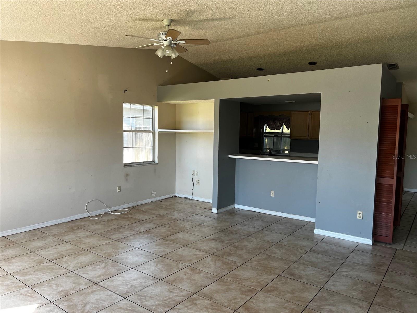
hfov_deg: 67.3
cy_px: 156
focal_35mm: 26
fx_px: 313
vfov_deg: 53.1
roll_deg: -0.7
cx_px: 208
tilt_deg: -4.3
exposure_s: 1/122
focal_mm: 5.1
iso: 64
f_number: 1.6
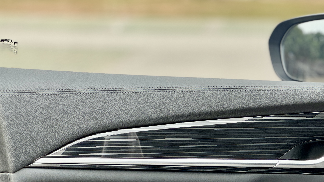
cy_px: 177
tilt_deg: -9.8
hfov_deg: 16.9
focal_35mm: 126
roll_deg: +1.0
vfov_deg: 9.6
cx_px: 243
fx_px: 1083
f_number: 2.8
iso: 50
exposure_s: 1/99
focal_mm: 9
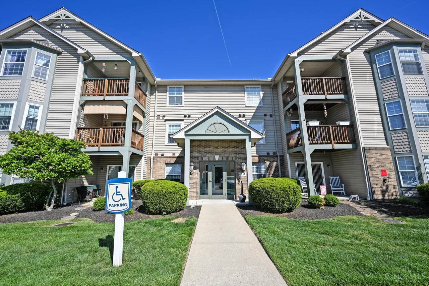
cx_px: 214
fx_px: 173
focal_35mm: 14
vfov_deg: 79.2
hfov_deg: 102.3
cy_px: 143
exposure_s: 1/400
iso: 100
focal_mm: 14.5
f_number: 7.1
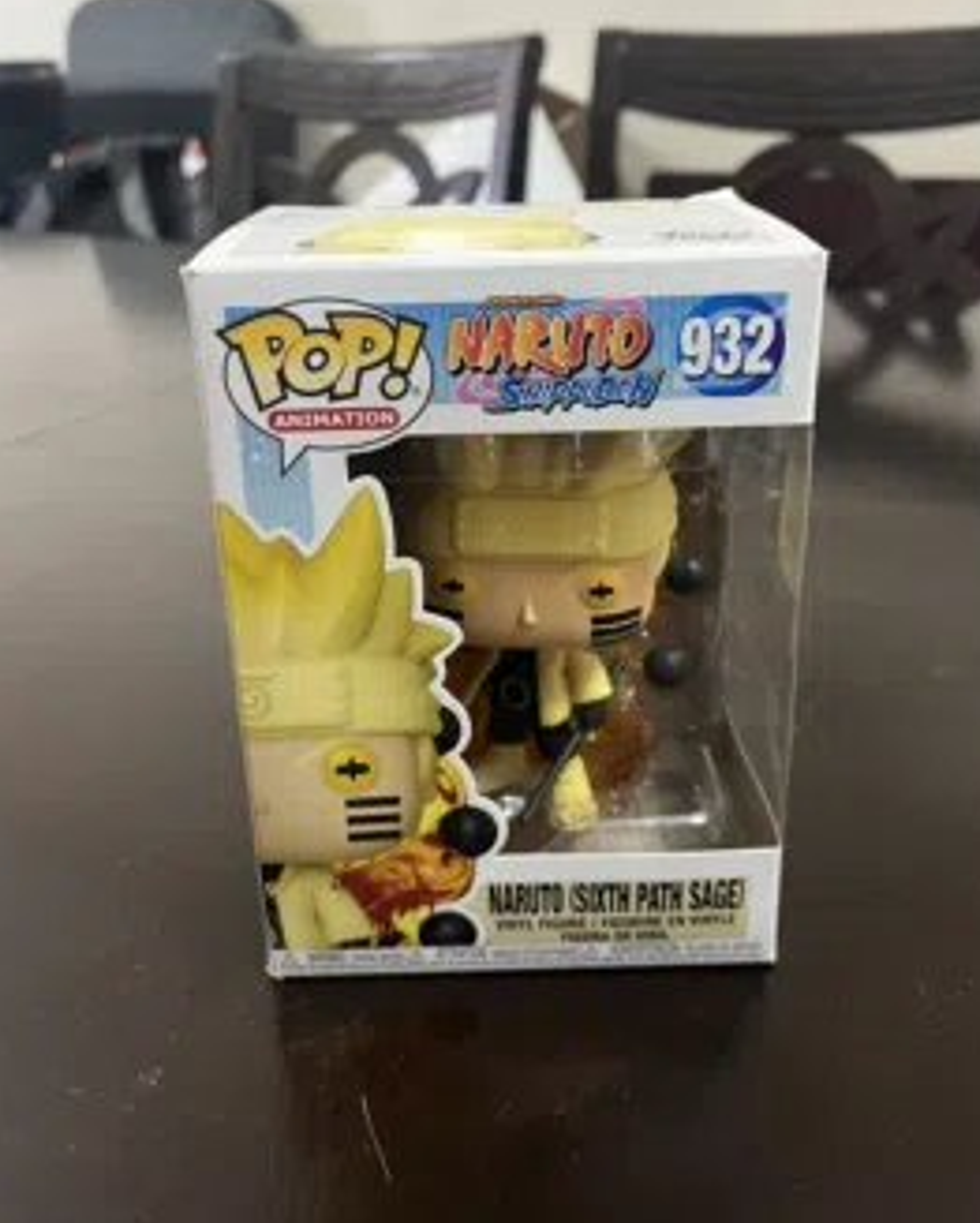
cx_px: 516
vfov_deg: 57.0
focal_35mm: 31
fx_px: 1123
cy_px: 546
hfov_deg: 47.1
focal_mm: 5.1
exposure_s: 1/33
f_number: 1.6
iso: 400
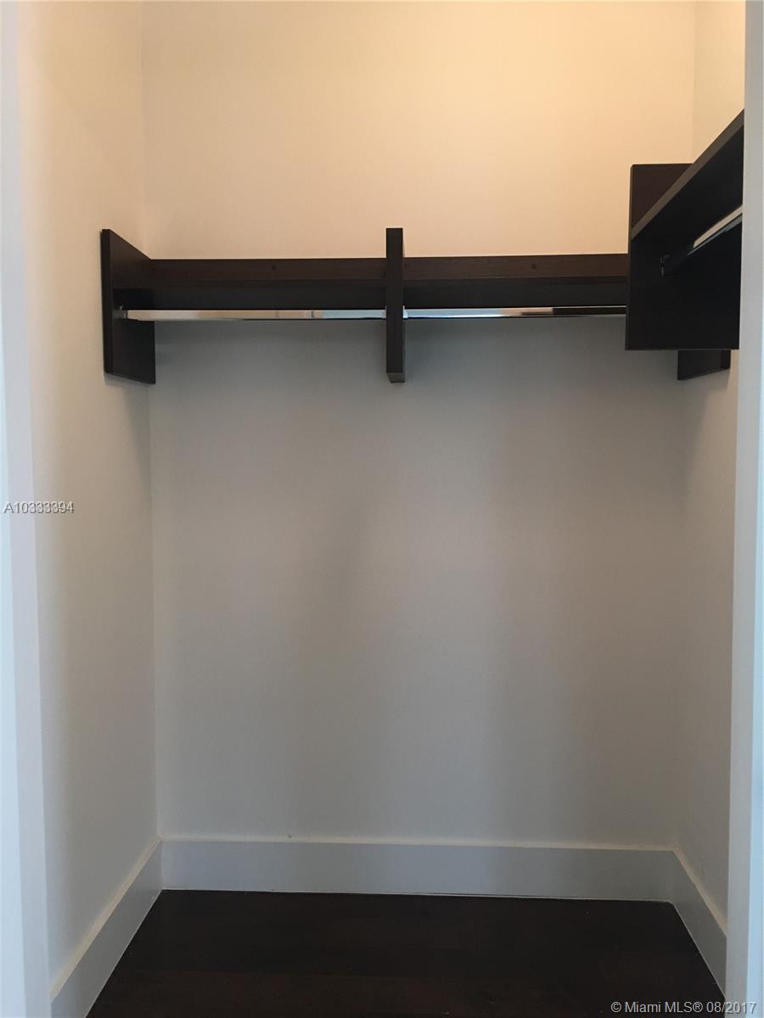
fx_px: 853
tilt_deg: -2.9
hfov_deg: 48.2
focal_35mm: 29
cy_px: 509
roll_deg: -0.2
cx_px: 382
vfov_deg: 61.7
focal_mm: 4.15
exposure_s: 1/15
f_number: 2.2
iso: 64
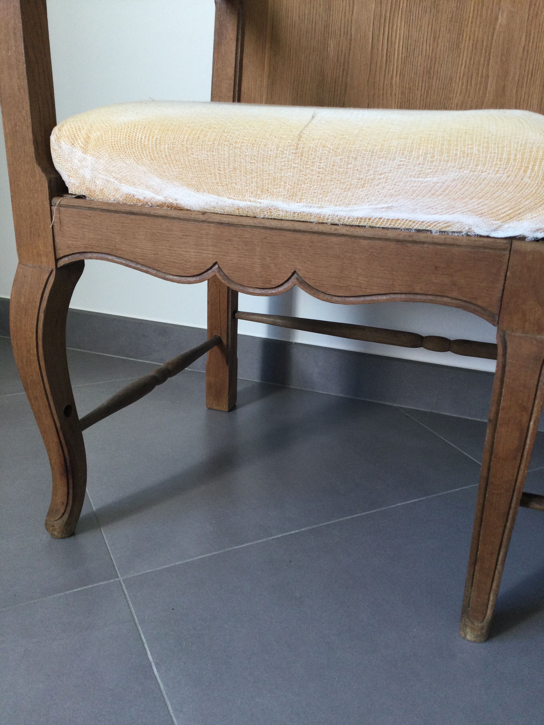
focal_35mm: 31
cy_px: 362
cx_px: 272
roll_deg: -1.6
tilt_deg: -20.3
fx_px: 650
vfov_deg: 58.4
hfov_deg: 45.4
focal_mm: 3.3
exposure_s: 1/33
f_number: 2.4
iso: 32
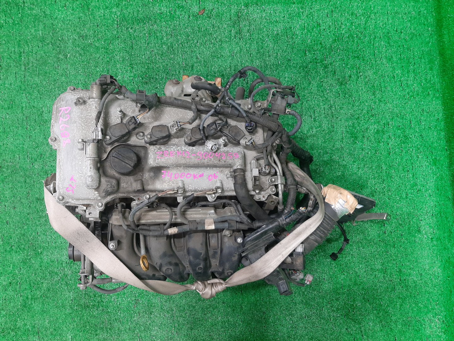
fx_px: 341
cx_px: 227
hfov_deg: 67.3
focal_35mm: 26
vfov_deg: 53.1
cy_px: 170
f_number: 1.7
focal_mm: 3.93
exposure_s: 1/50
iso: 150
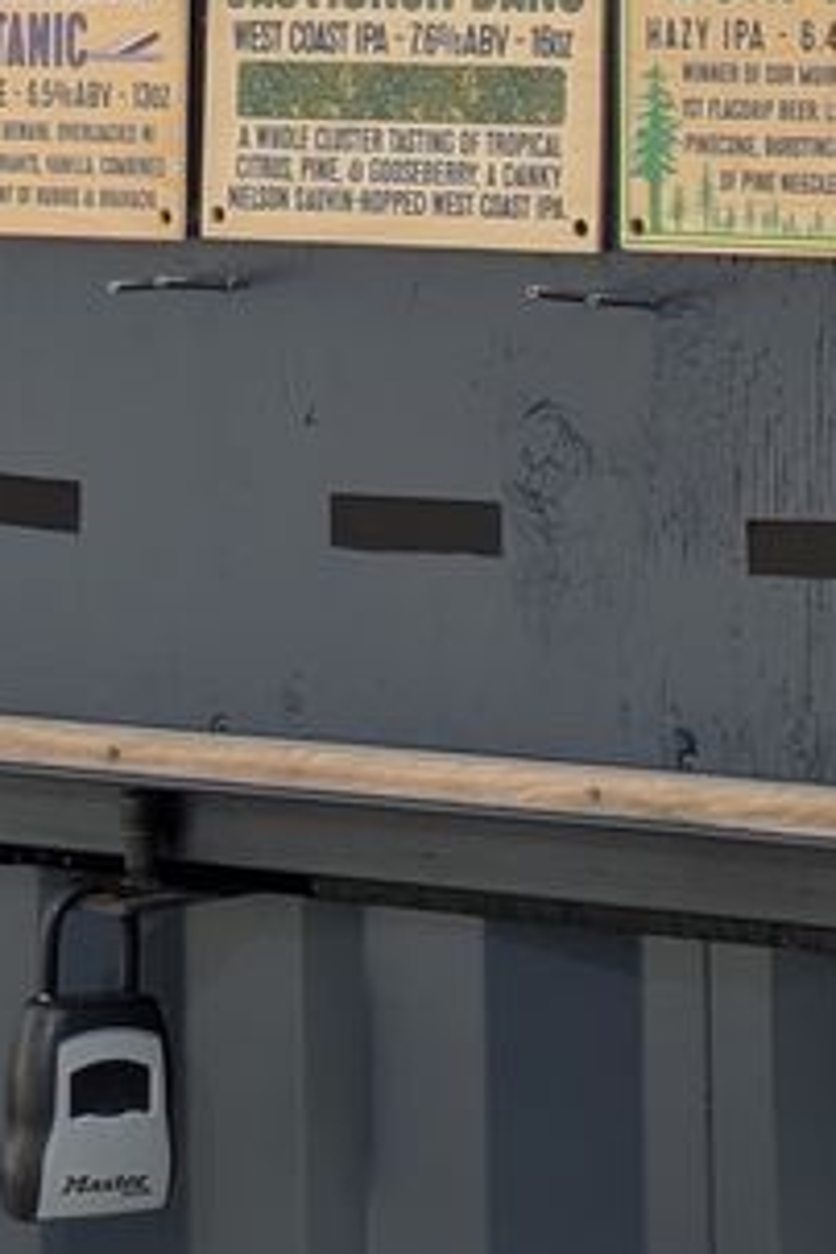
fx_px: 7314
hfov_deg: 6.5
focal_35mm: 210
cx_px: 153
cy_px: -337
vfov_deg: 9.6
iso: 43
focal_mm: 5.43
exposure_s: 1/343
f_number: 1.89
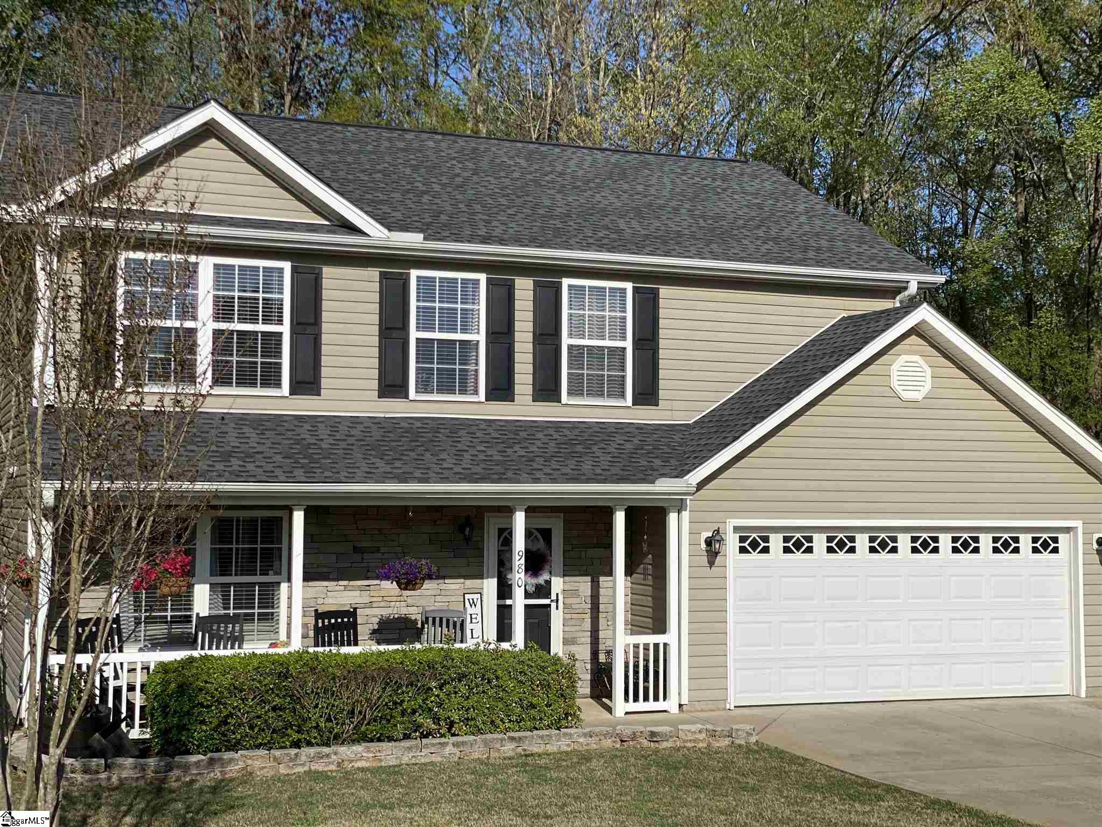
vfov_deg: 28.0
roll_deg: +0.1
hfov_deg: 36.8
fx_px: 1655
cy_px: 414
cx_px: 551
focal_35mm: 52
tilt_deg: +3.9
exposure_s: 1/2817
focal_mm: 6
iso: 20
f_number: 2
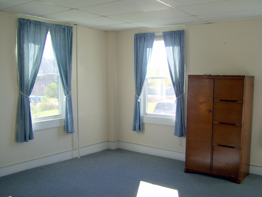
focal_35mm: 36
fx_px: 273
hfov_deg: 51.3
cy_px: 98
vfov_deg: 39.7
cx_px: 131
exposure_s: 1/125
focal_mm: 6
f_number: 2.7
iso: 80
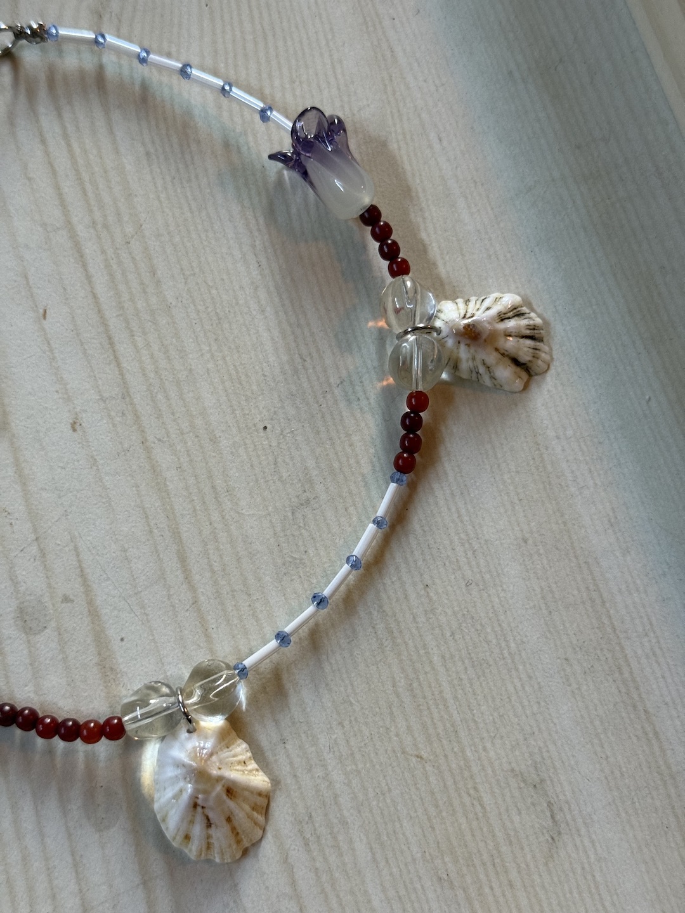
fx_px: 1266
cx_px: 342
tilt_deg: -79.6
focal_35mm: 48
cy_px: 456
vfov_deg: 39.7
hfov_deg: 30.3
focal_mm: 6.76
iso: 200
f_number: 1.78
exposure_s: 1/60
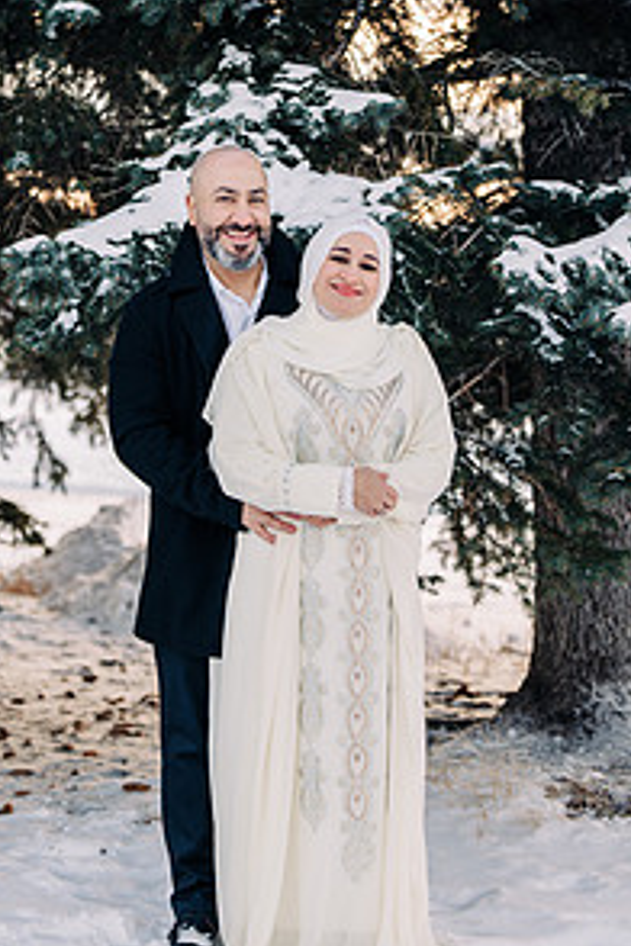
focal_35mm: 107
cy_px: 541
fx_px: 2813
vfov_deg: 19.1
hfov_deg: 12.8
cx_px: 293
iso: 100
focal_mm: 70
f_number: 2.8
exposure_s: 1/160
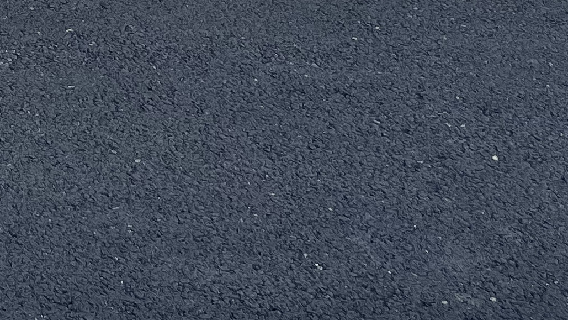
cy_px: -461
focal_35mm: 111
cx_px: -366
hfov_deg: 16.8
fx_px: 1672
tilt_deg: -14.6
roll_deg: -1.4
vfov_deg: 9.6
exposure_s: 1/442
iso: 50
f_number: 1.6
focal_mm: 5.1
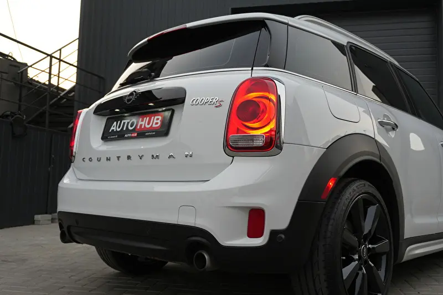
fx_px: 443
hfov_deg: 53.1
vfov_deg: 36.9
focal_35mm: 36
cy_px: 148
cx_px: 222
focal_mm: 24
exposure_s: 1/60
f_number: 4.5
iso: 200
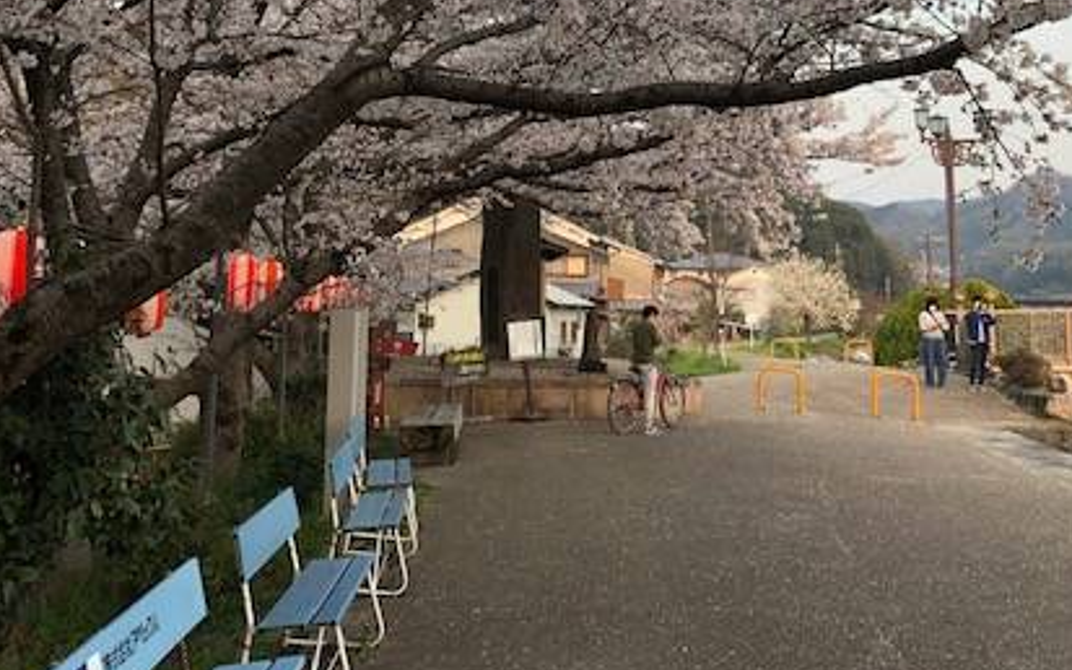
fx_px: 1344
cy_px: 0
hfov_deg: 43.5
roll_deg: -0.8
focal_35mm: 46
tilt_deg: +10.3
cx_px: 524
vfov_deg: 26.5
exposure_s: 1/120
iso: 40
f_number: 1.8
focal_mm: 3.99
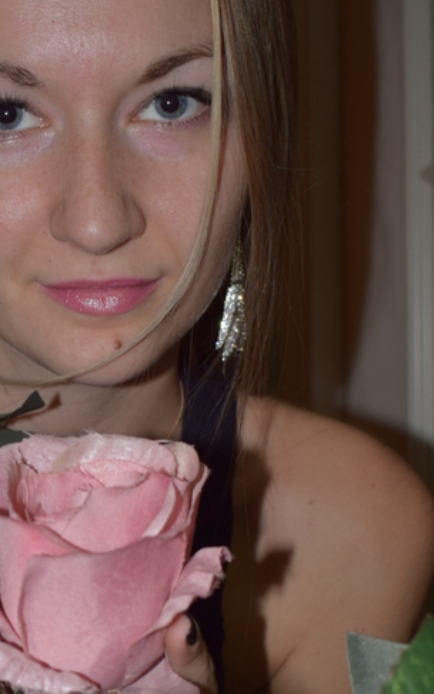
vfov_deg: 25.9
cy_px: 492
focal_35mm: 79
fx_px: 1497
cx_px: 41
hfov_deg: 16.3
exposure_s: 1/30
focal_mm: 23
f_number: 3.8
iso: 400
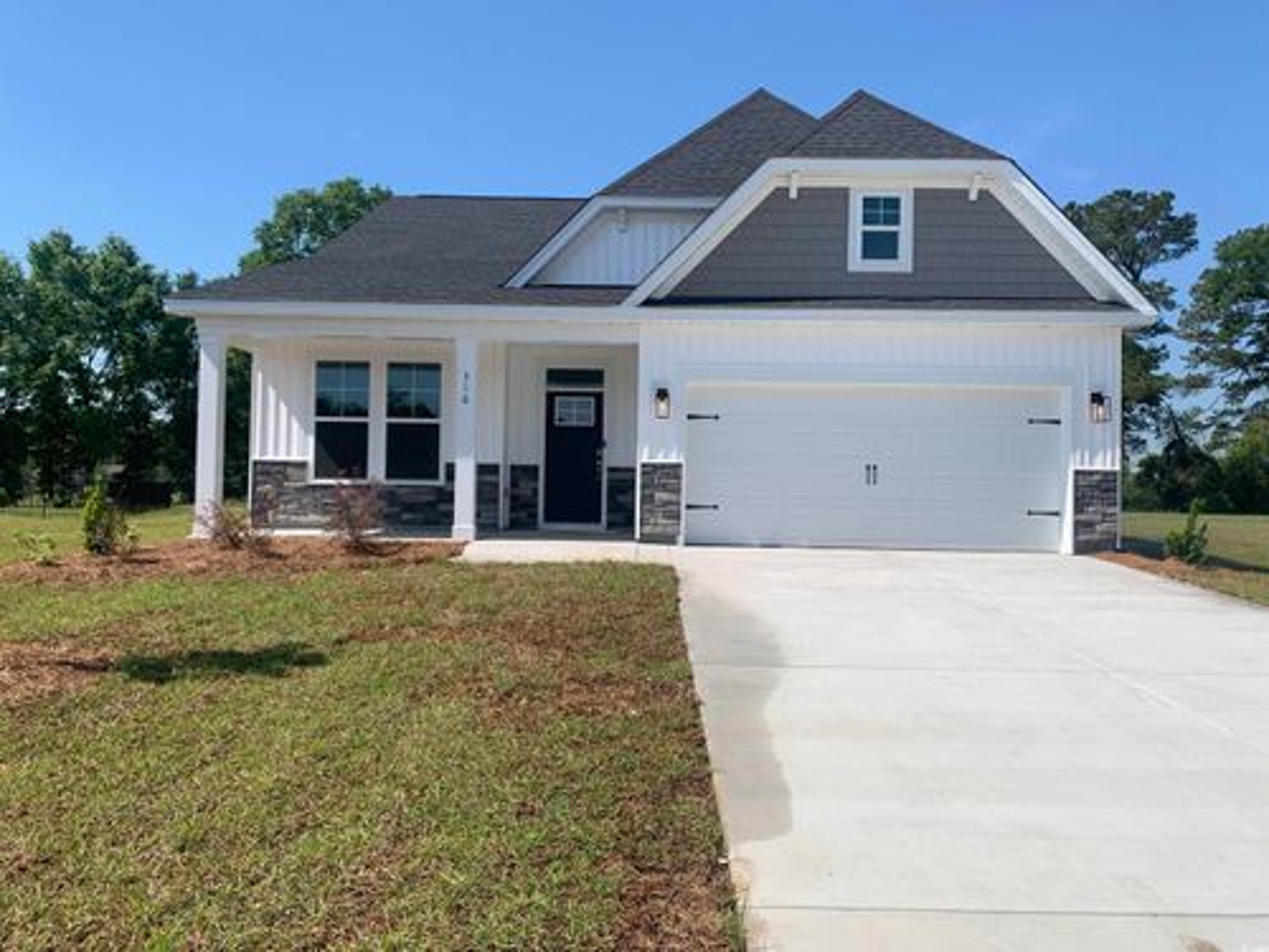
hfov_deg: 67.3
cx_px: 634
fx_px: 953
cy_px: 476
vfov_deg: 53.1
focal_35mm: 26
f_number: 1.8
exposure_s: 1/3086
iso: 25
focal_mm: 4.25
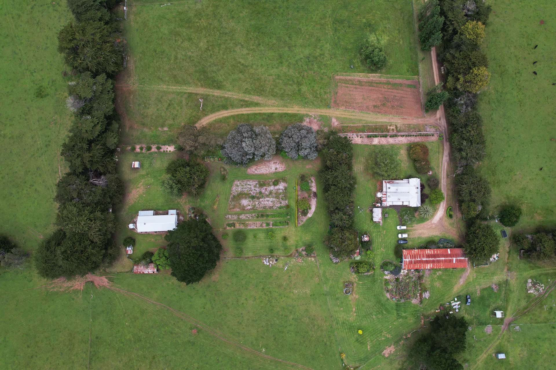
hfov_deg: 78.6
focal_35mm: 22
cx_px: 278
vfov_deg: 57.2
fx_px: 340
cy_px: 185
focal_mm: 8.38
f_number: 2.8
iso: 100
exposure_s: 1/60
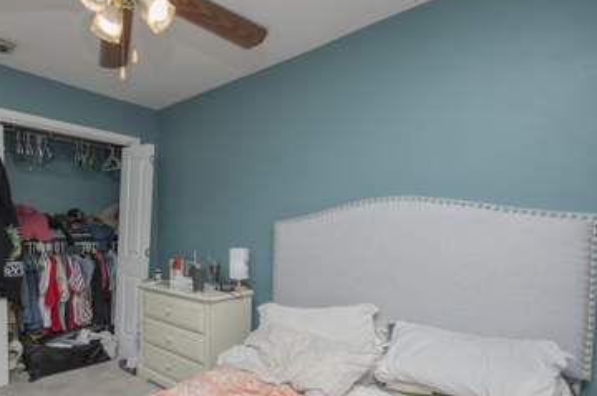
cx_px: 202
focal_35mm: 20
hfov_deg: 81.4
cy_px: 249
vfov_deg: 60.9
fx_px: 331
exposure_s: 1/125
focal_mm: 10
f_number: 10
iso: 800
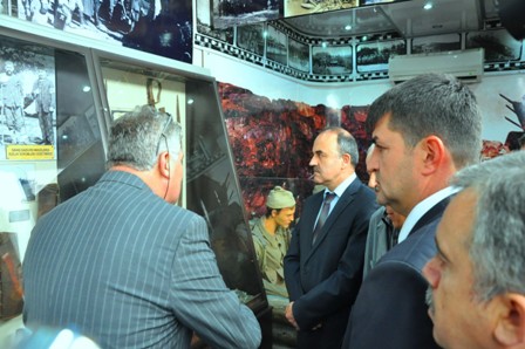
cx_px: 262
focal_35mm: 32
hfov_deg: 59.5
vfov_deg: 41.7
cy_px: 174
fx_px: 459
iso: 1600
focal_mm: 21
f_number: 5
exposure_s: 1/100
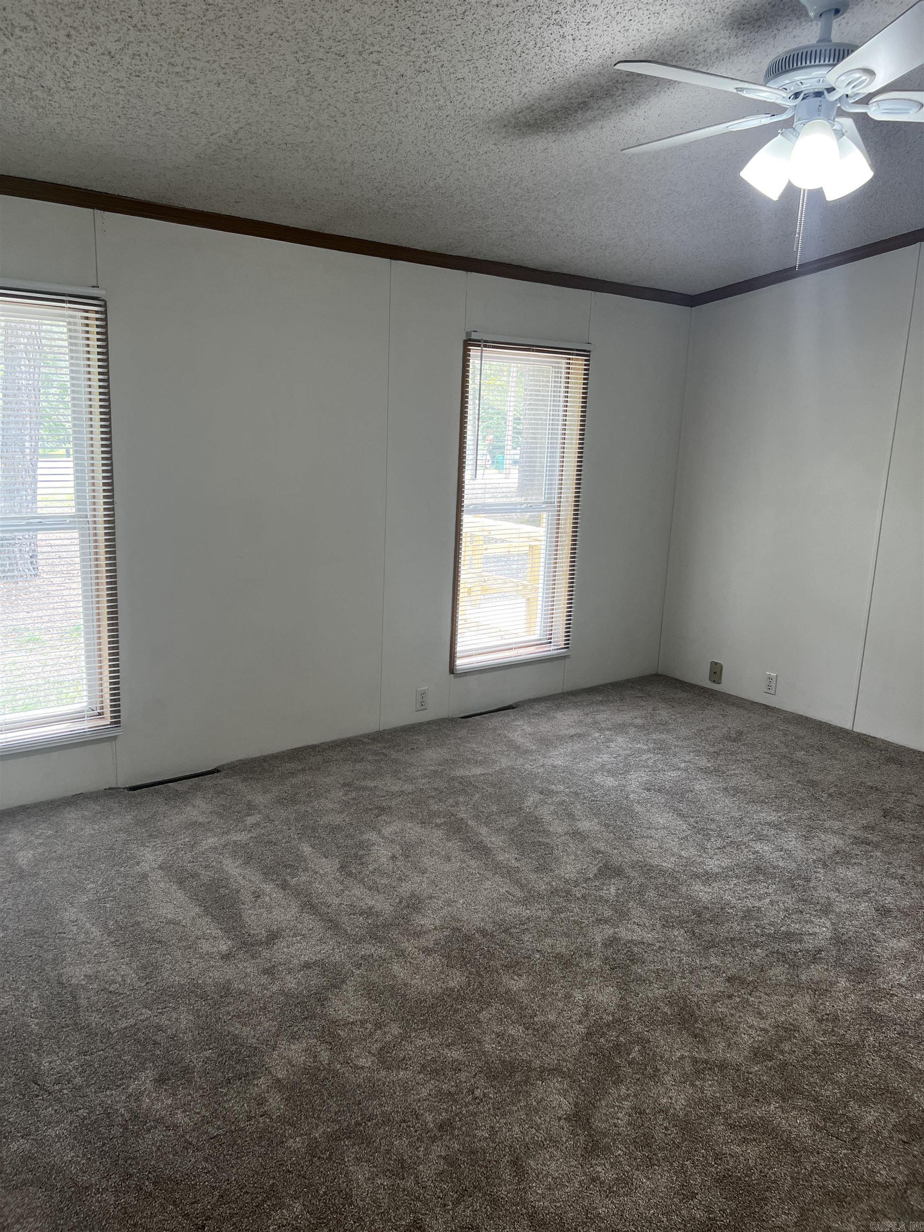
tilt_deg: -11.8
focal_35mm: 26
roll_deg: -2.4
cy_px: 616
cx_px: 462
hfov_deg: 53.1
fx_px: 925
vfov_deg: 67.3
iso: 125
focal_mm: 5.7
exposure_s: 1/120
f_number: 1.5
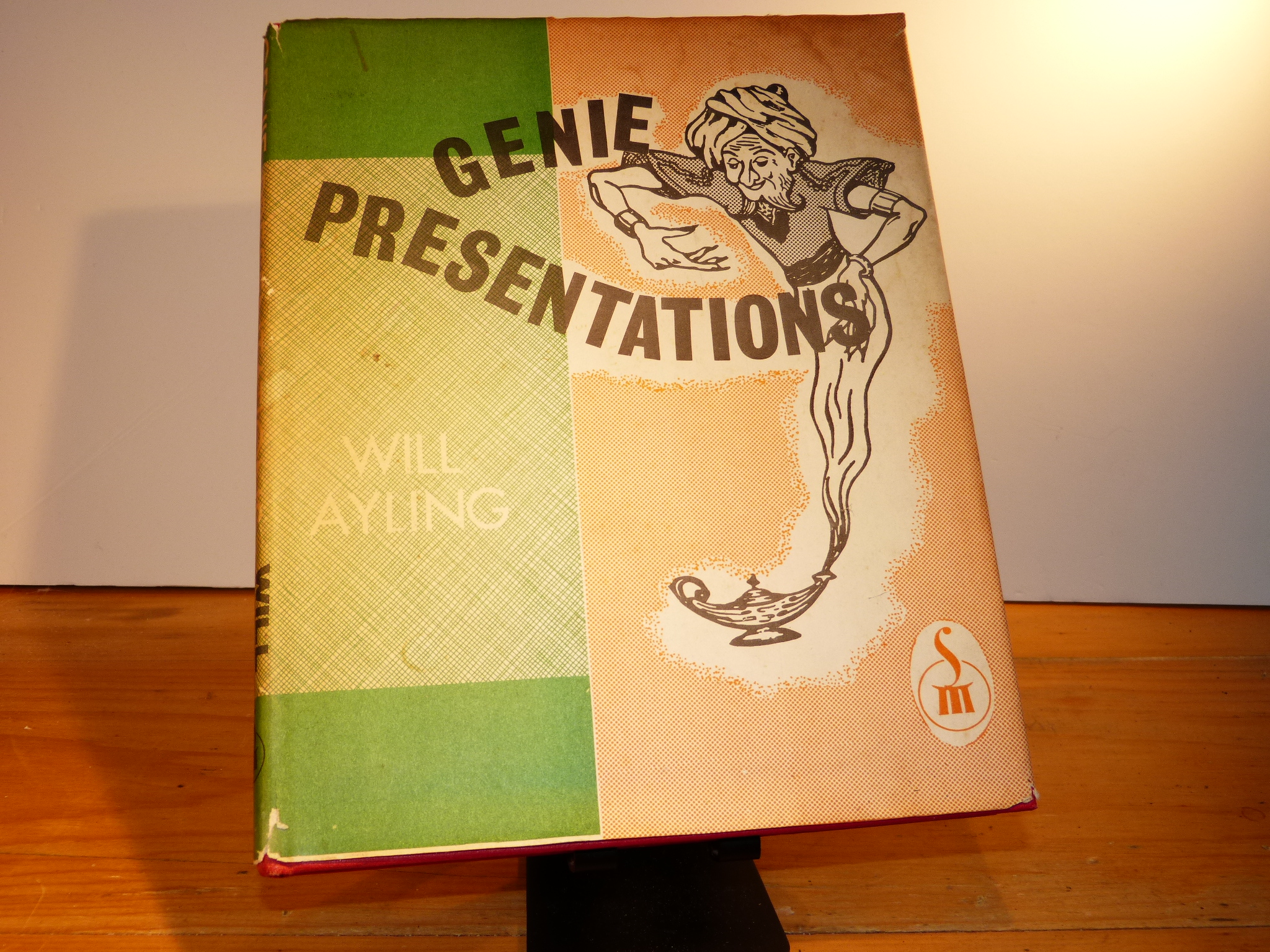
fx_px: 1284
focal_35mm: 35
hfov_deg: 52.6
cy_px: 476
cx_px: 635
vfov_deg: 40.7
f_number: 3
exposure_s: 1/60
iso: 100
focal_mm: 6.2
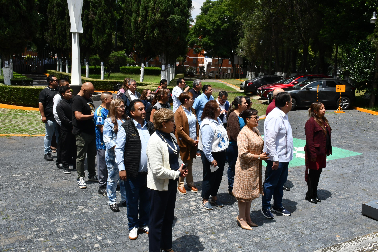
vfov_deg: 38.9
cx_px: 189
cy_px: 126
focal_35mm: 34
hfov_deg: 55.8
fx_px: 357
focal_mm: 23
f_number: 20
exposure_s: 1/400
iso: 800
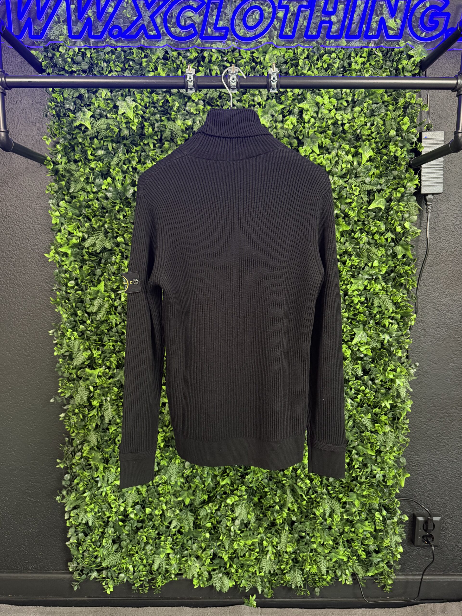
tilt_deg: -7.1
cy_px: 308
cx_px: 231
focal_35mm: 24
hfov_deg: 56.8
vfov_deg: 71.6
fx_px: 427
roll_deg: -0.8
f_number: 1.78
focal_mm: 6.76
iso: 640
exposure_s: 1/50
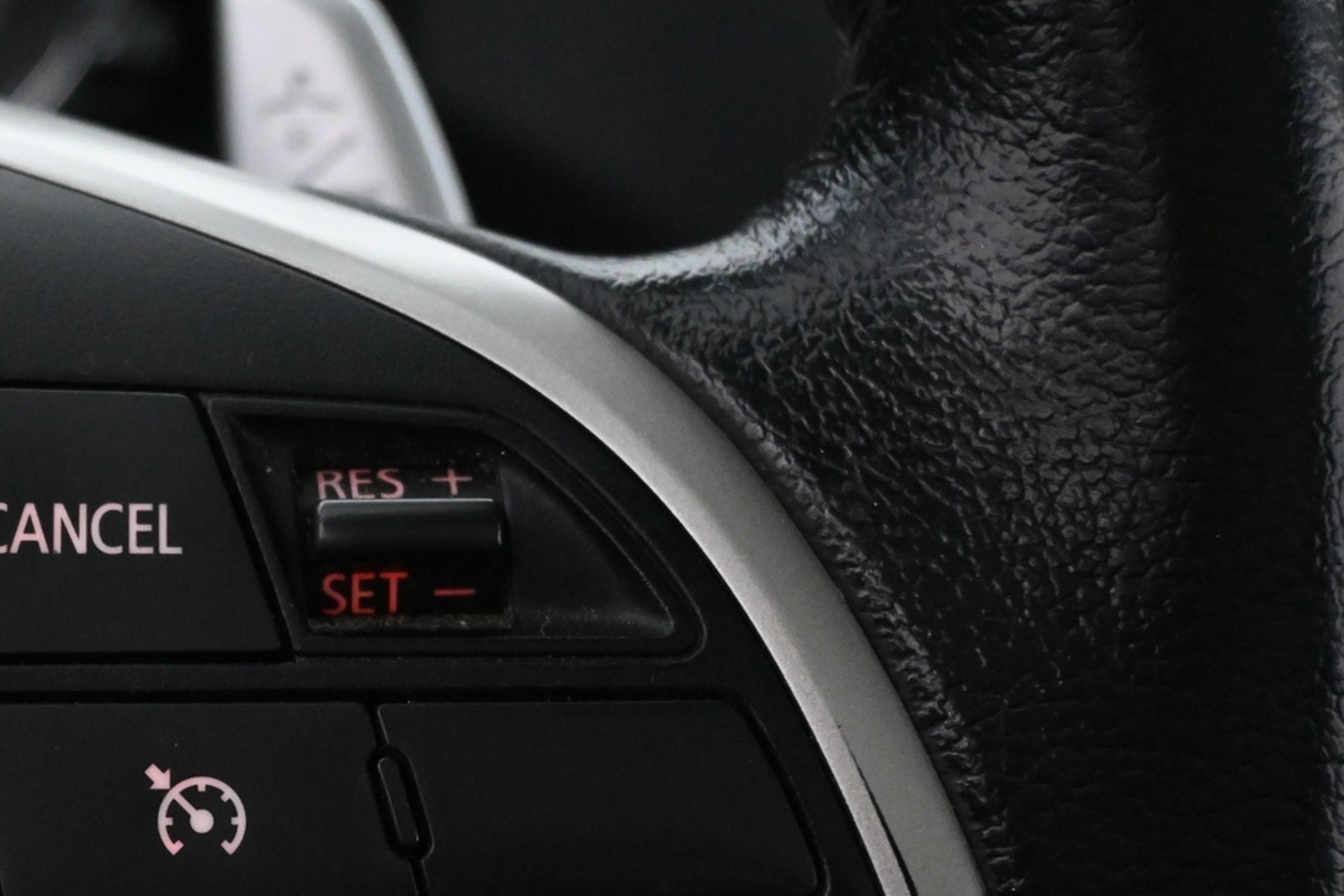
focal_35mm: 79
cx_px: 227
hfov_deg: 25.2
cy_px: 705
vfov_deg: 17.1
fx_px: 2949
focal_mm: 30
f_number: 4.8
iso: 5000
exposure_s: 1/50
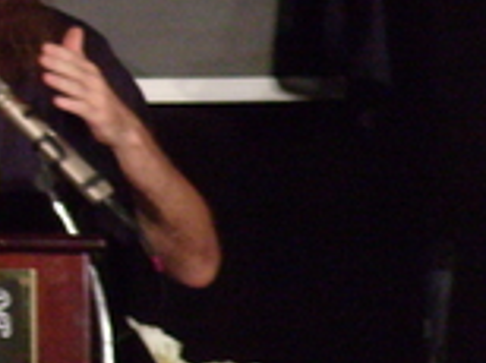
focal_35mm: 729
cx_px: -486
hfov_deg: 2.7
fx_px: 10219
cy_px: -161
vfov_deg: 2.0
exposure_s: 1/20
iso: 400
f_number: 4.5
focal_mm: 39
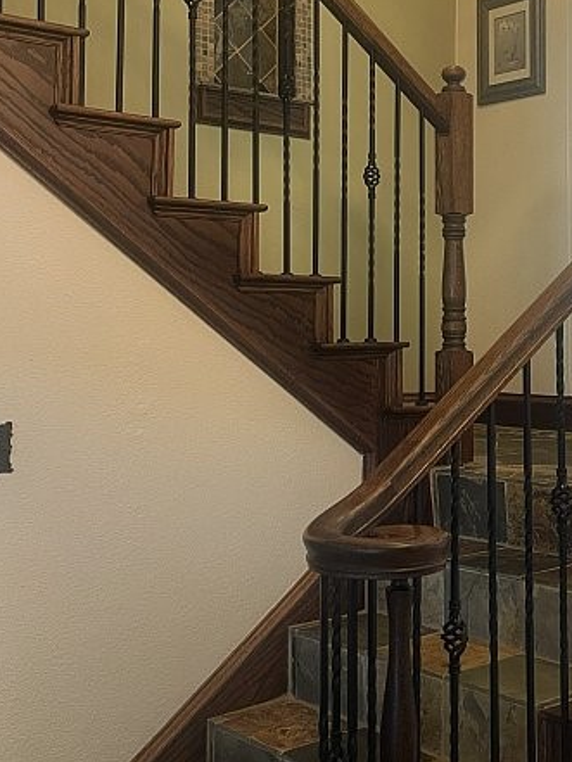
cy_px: 271
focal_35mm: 51
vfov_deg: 37.2
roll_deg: +0.2
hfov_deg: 27.7
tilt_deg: +2.6
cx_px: 492
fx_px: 1123
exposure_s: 1/60
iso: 250
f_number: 1.6
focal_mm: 5.1
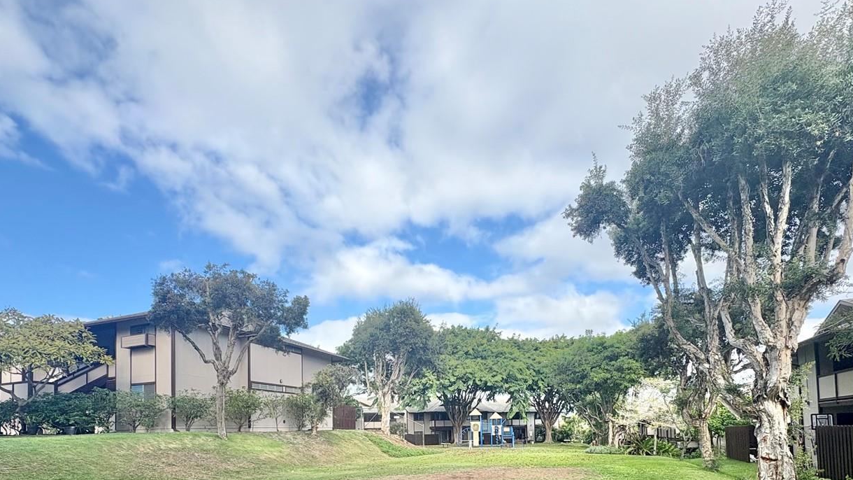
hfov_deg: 86.6
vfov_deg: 50.8
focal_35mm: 20
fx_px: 452
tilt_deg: +2.7
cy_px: 413
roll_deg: +2.4
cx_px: 412
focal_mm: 2.22
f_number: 2.2
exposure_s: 1/1034
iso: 40
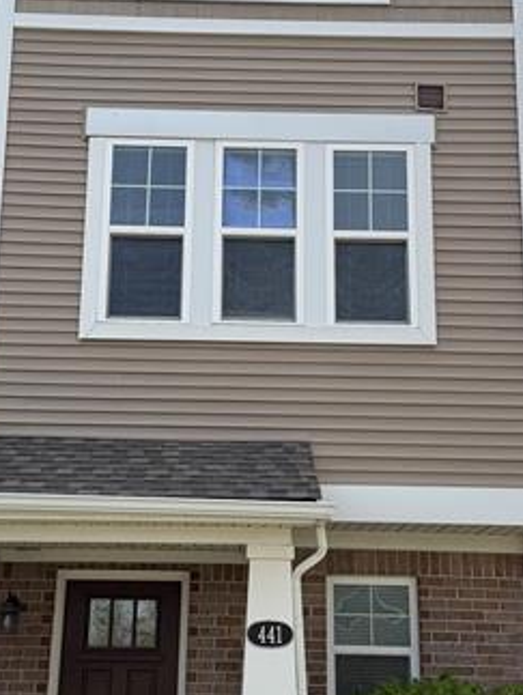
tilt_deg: +16.9
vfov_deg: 33.7
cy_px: 340
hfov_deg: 25.7
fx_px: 1146
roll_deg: -1.5
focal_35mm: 57
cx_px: 248
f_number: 1.78
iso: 100
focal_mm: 6.76
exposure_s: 1/4975
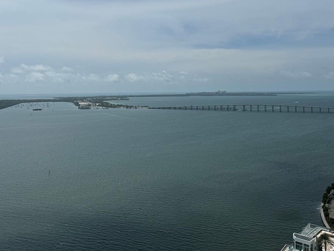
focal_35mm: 38
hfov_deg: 48.7
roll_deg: +0.8
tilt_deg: -2.4
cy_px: 91
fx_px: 367
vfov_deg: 37.4
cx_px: 134
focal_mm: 6.76
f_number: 1.78
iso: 80
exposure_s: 1/15152
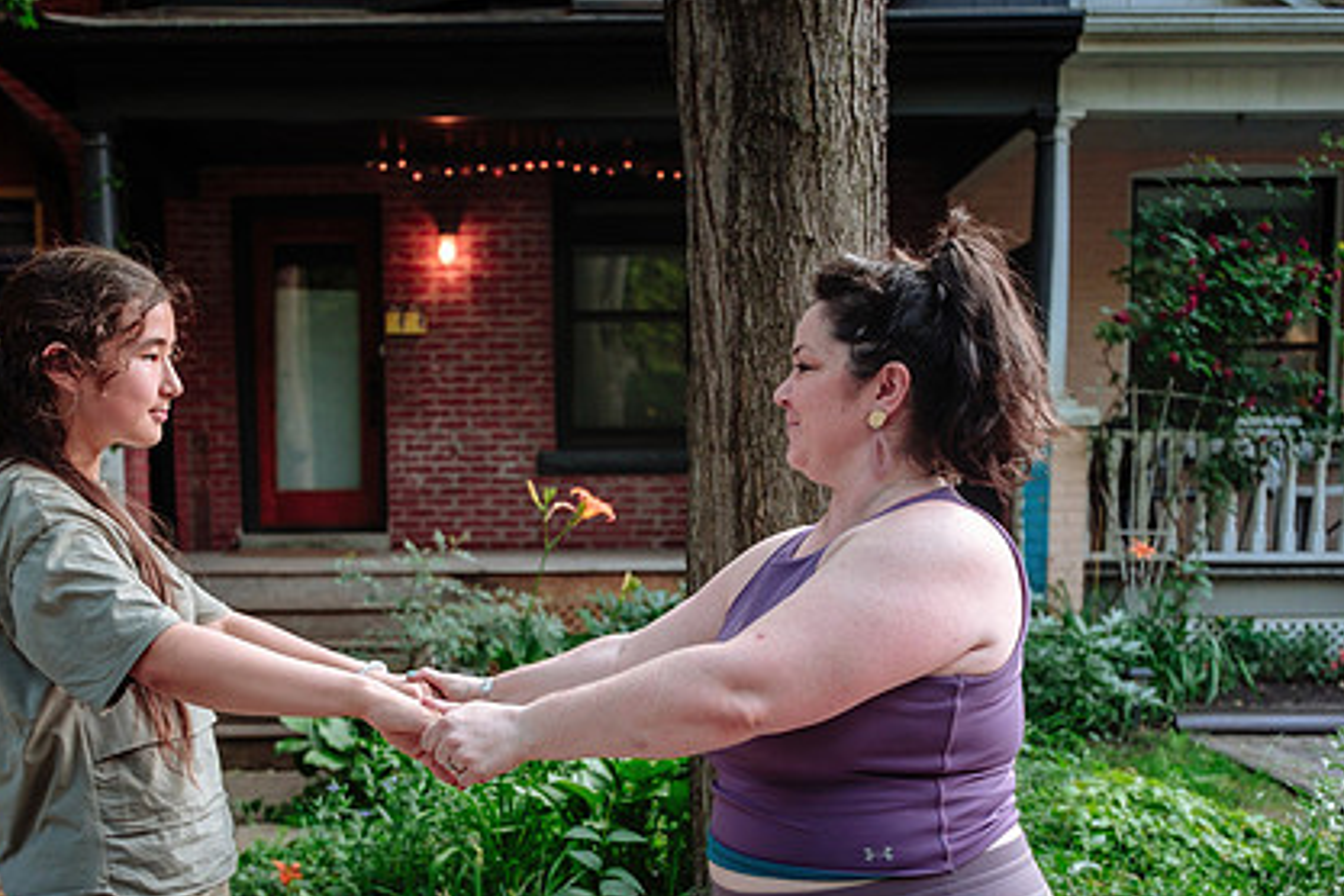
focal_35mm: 40
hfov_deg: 48.3
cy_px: 634
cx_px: 579
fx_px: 1493
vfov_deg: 33.0
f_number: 1.8
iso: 500
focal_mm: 17
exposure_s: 1/320
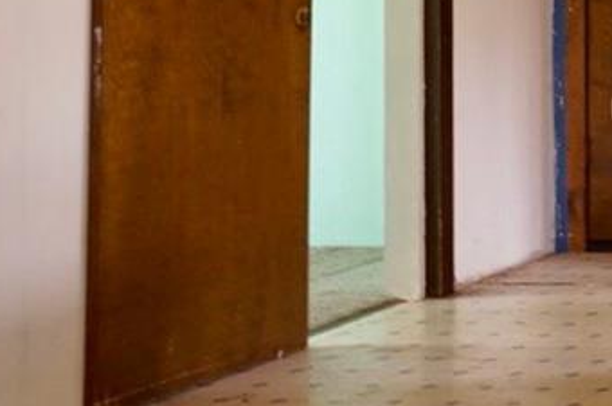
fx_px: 1800
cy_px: -131
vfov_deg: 12.5
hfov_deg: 15.9
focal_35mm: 106
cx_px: 1156
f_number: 2.8
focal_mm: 16
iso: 200
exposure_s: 1/4
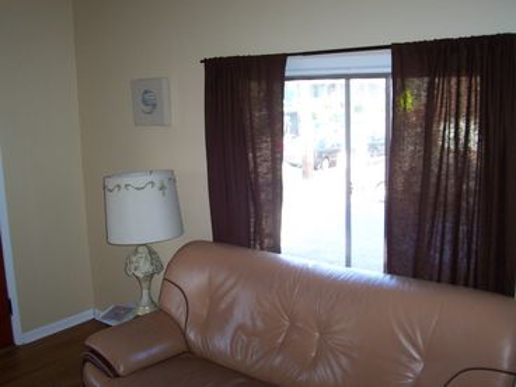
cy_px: 194
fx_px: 552
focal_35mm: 37
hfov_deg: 50.1
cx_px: 258
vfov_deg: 38.7
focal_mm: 5.6
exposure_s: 1/60
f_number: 2.8
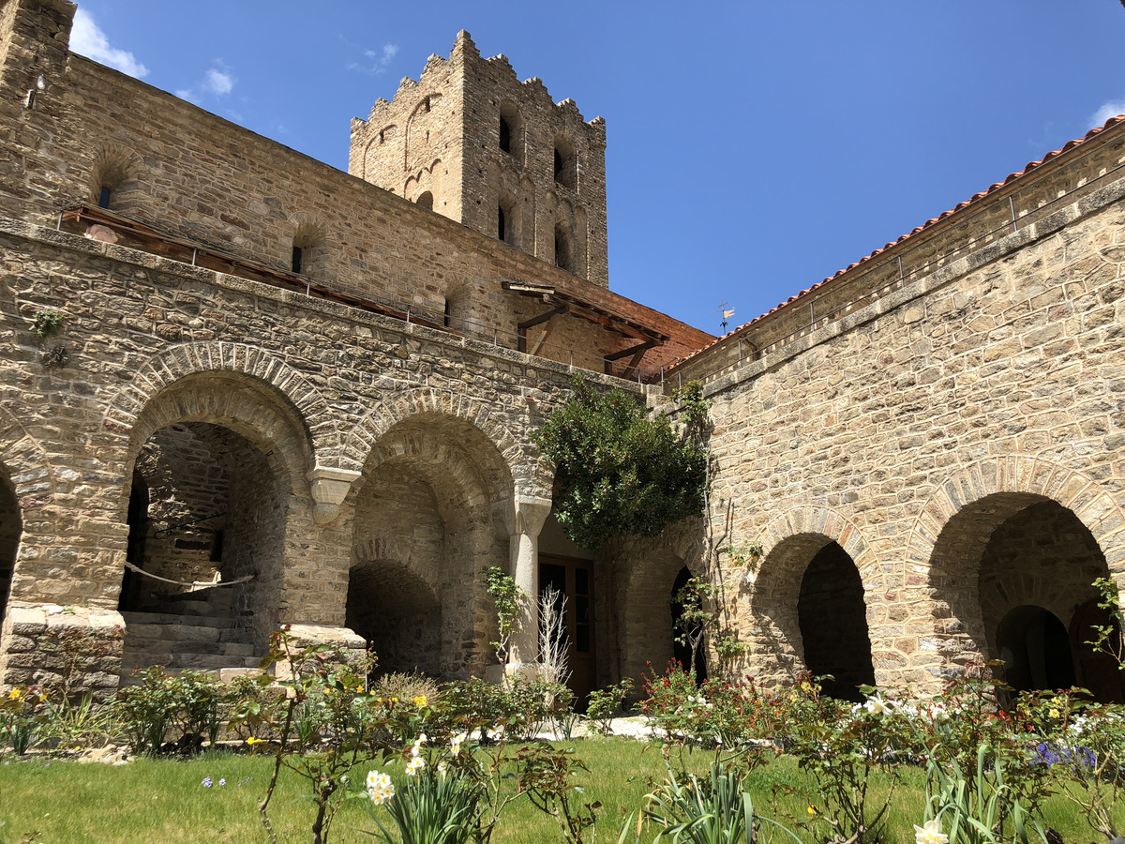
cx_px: 562
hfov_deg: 63.4
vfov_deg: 49.7
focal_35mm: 28
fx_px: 910
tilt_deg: +18.7
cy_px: 422
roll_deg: +1.1
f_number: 1.8
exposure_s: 1/1230
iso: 20
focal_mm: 4
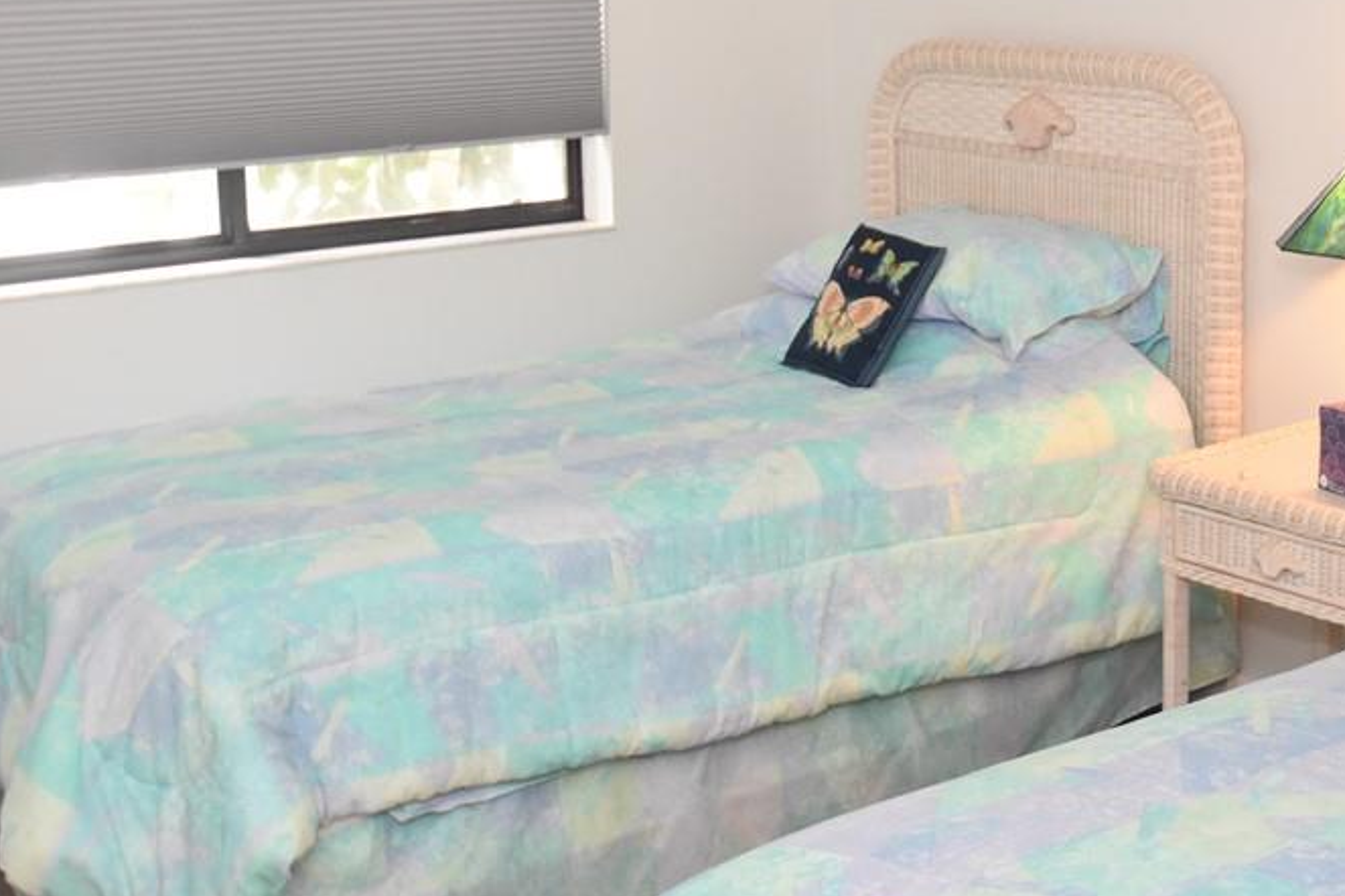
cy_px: 218
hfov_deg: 36.4
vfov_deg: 24.8
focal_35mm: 54
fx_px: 2017
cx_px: 932
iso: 2000
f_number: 4.5
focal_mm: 22
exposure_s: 1/60
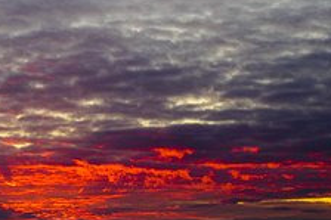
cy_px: 100
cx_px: 31
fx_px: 882
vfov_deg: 14.2
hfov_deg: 20.8
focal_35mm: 96
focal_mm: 28
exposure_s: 1/60
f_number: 4.5
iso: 100
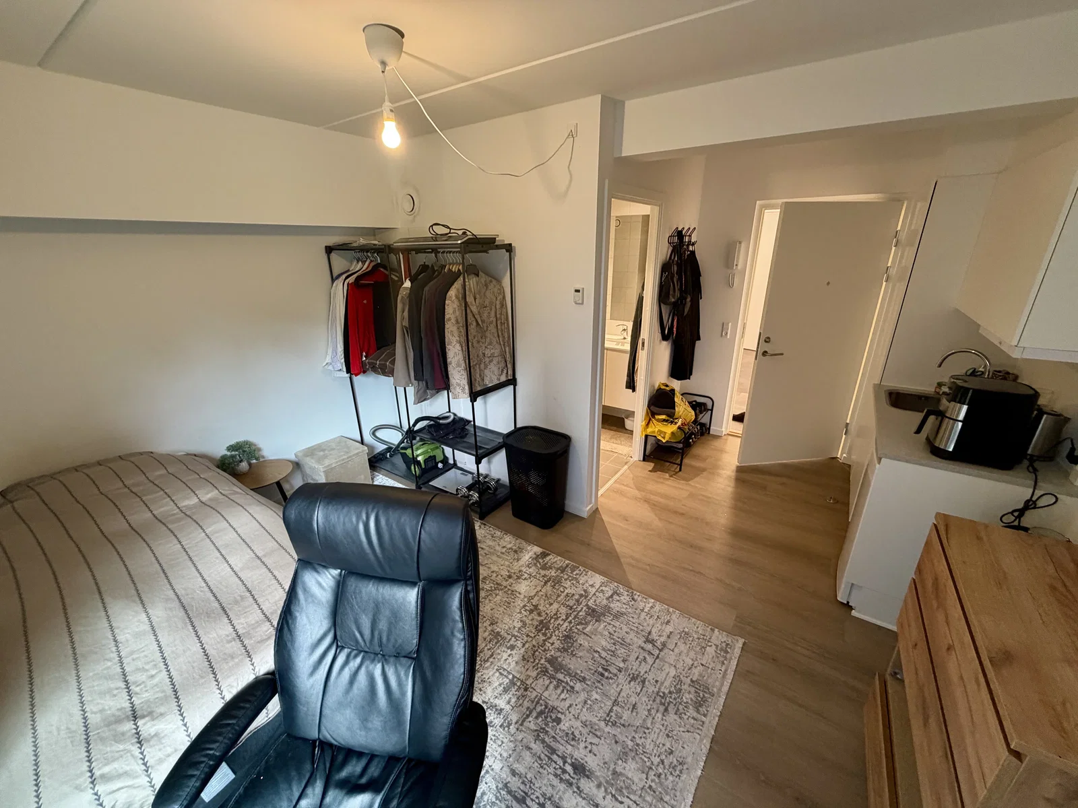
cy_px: 404
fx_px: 436
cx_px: 539
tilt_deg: -20.2
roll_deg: +1.0
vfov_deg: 85.7
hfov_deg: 102.1
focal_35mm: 14
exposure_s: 1/50
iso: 200
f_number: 2.2
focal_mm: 2.22
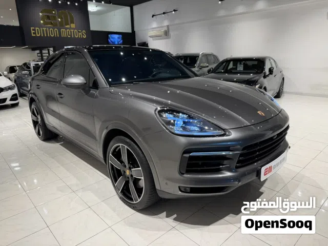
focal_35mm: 24
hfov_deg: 71.6
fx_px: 227
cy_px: 123
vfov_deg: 56.8
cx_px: 164
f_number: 1.78
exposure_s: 1/100
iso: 100
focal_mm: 6.76
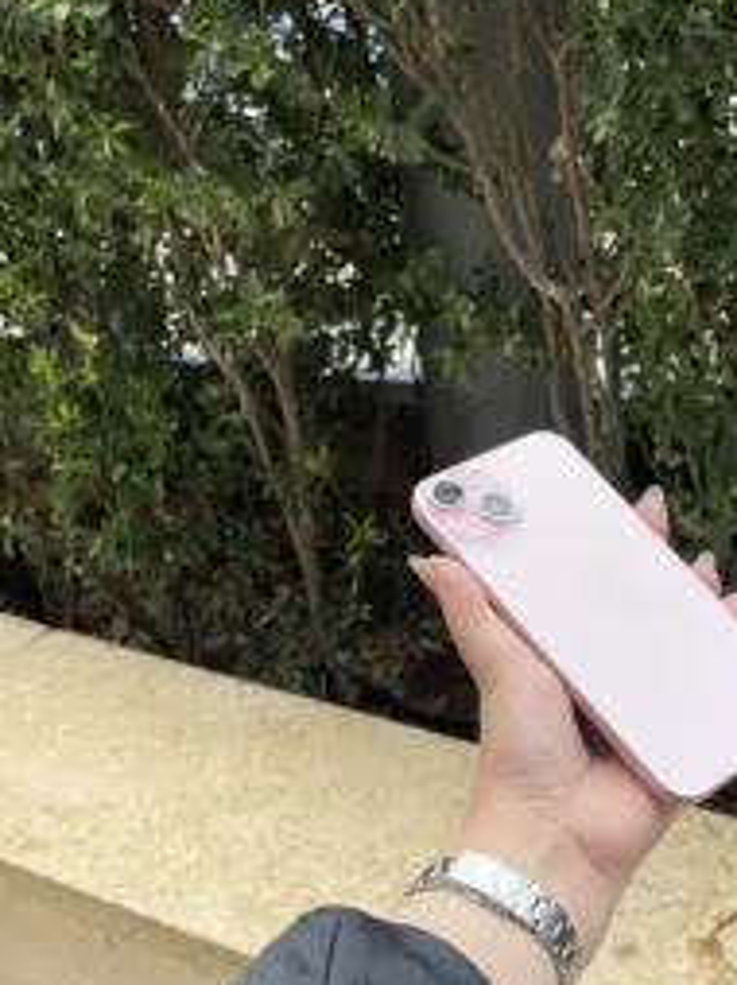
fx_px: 1166
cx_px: 551
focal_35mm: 41
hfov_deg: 34.4
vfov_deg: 45.1
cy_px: 663
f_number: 1.6
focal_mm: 4.2
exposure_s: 1/979
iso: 32
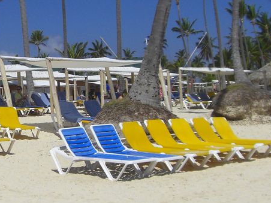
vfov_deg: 17.2
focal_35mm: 86
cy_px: 86
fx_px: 673
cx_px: 29
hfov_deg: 22.2
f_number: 8
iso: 64
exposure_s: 1/400
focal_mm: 6.2
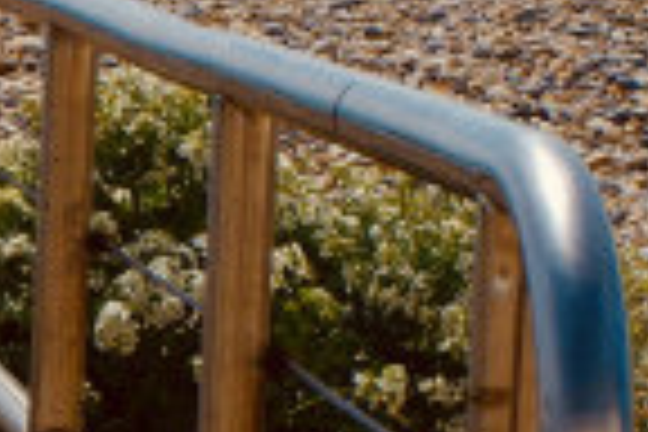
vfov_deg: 7.7
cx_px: -652
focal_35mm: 178
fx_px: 3204
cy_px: 436
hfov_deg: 10.6
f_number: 11
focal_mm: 28
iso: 100
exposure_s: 1/160
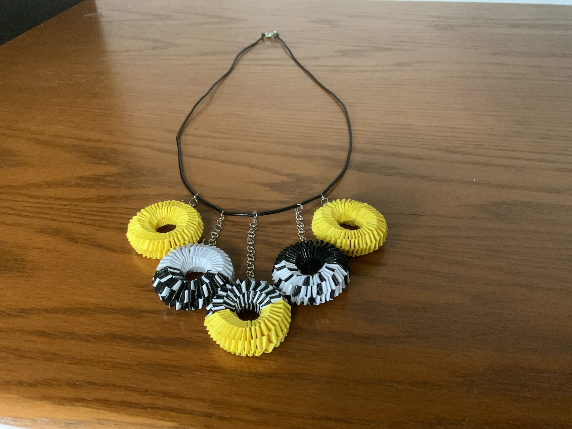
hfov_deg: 61.7
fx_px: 479
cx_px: 286
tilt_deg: -37.6
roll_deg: +1.5
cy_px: 214
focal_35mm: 29
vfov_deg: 48.2
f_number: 1.8
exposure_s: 1/30
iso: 400
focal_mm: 3
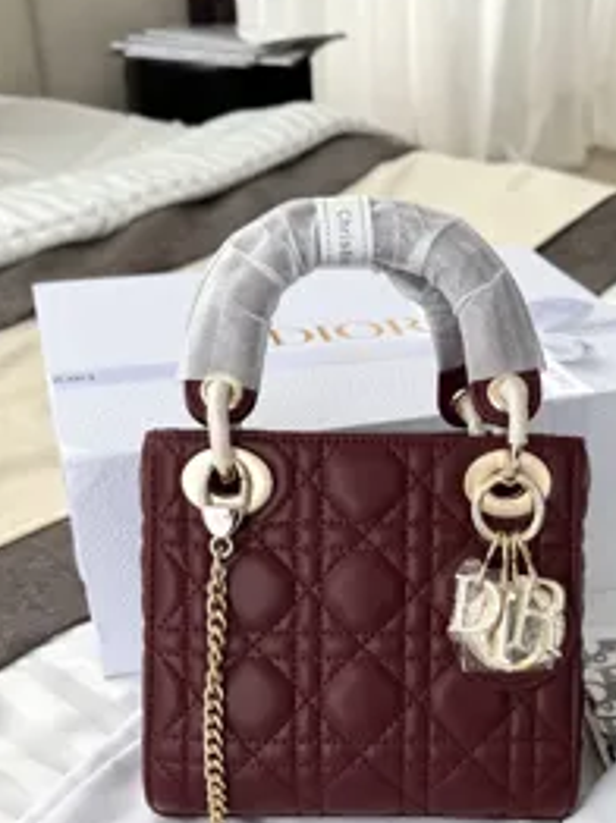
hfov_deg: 32.6
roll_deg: -0.6
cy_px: 606
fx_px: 1046
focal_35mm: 44
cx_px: 393
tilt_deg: -33.7
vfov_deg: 41.8
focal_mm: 6.76
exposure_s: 1/182
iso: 64
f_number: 1.78
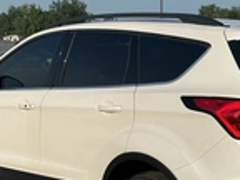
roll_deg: -0.7
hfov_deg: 24.9
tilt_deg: -7.2
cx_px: 153
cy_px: 122
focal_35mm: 78
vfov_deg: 18.8
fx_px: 541
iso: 25
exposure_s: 1/2427
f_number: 1.8
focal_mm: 3
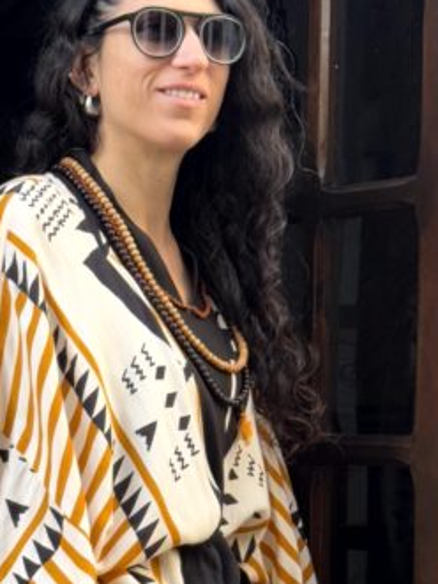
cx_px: 233
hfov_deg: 12.8
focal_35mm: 116
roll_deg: -0.9
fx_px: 1958
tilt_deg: -1.1
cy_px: 506
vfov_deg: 16.8
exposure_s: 1/121
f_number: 1.78
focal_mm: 6.76
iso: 80
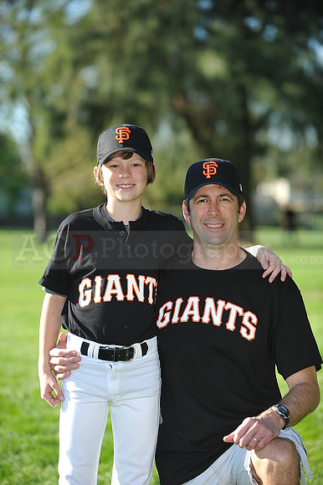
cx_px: 162
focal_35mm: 135
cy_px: 242
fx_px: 1819
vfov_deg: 15.2
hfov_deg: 10.1
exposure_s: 1/800
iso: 200
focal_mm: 135
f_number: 4
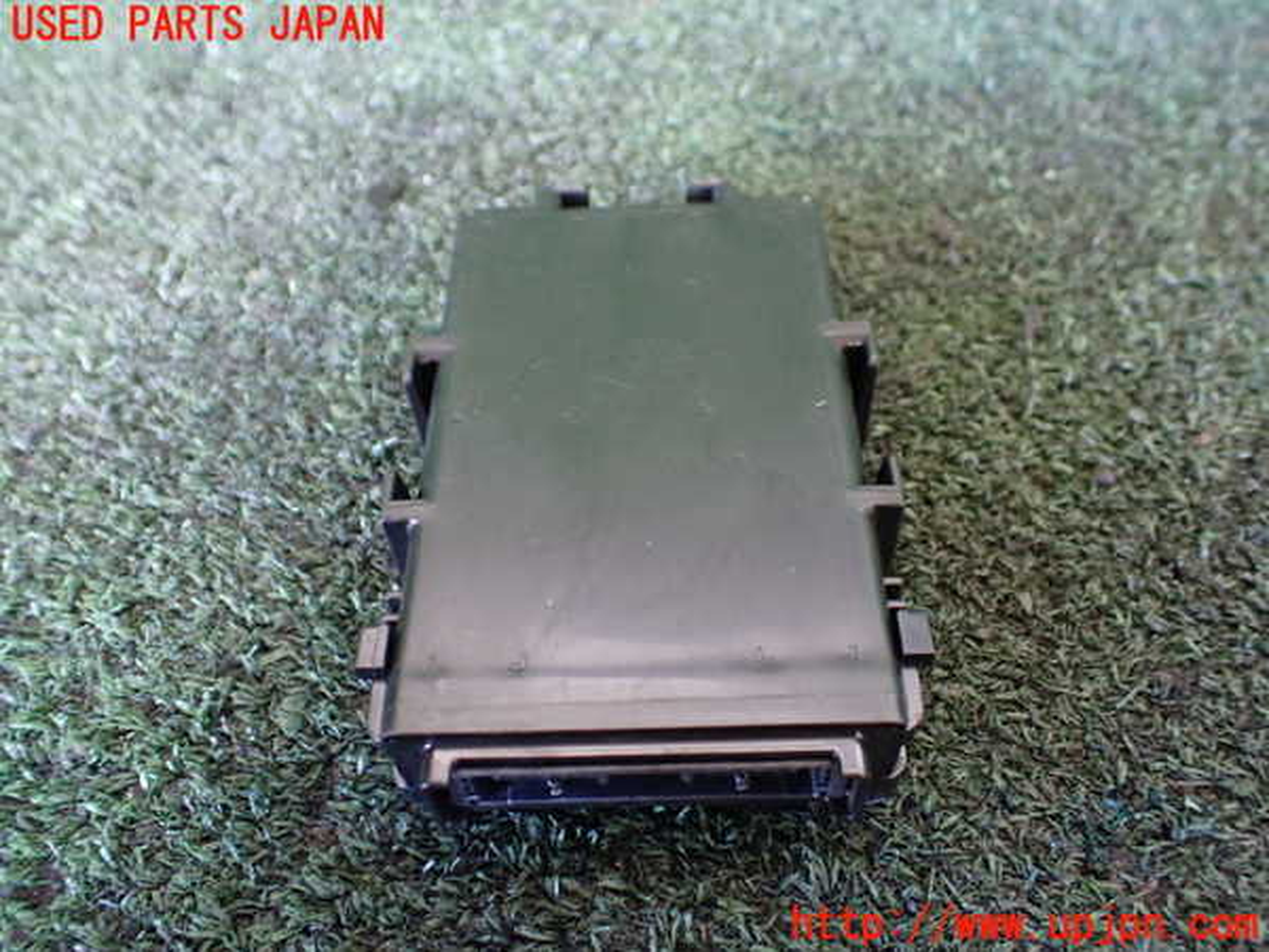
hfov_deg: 60.0
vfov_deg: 46.8
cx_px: 634
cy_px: 476
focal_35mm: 30
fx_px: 1100
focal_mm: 5.4
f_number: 2.3
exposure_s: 1/30
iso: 800
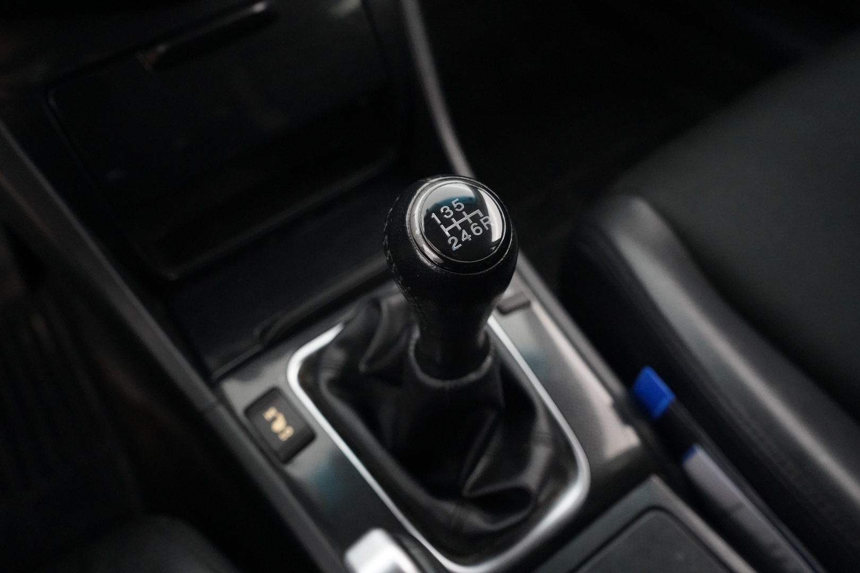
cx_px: 430
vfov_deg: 46.4
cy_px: 286
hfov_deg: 65.5
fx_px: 669
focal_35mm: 28
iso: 12800
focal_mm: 28
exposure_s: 1/40
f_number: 5
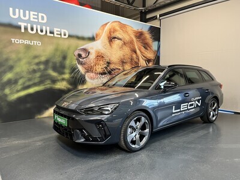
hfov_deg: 67.3
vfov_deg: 53.1
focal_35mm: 26
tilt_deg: -5.0
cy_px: 90
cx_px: 120
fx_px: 180
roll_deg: +0.3
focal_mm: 5.1
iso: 125
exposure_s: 1/92
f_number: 1.6
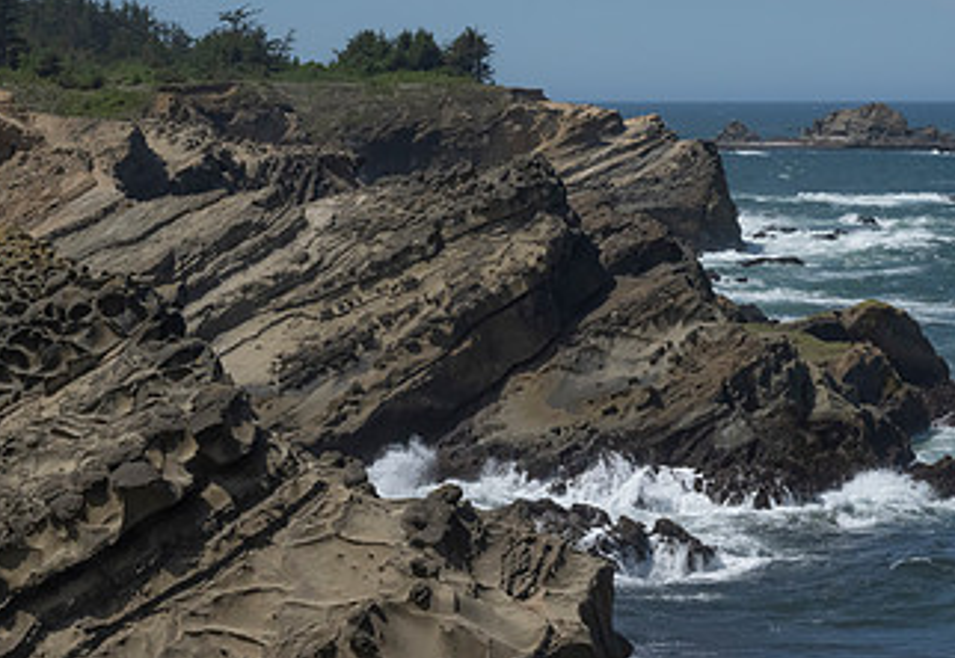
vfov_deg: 10.6
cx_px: 590
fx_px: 3539
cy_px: 427
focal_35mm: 132
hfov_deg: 15.4
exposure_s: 1/4000
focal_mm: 66
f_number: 11
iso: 1250
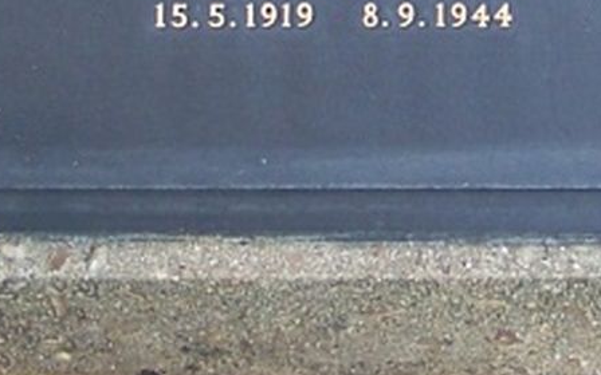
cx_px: 331
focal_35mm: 85
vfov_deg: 14.8
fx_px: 1392
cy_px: -100
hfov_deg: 24.3
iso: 64
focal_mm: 5.85
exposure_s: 1/125
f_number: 2.8
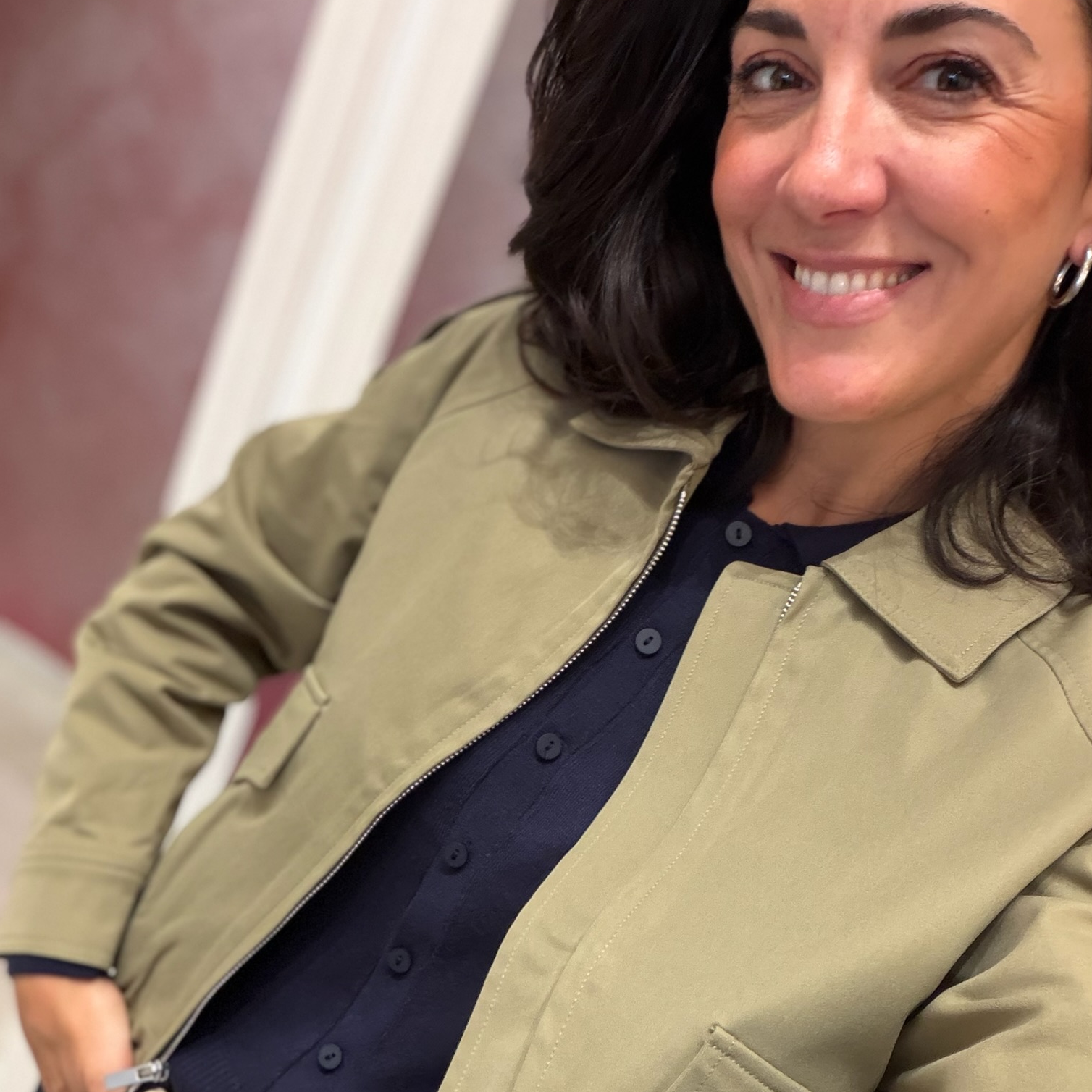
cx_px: 555
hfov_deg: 46.0
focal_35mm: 36
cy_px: 650
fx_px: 1285
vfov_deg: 45.8
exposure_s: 1/50
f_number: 1.9
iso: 250
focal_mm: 2.71
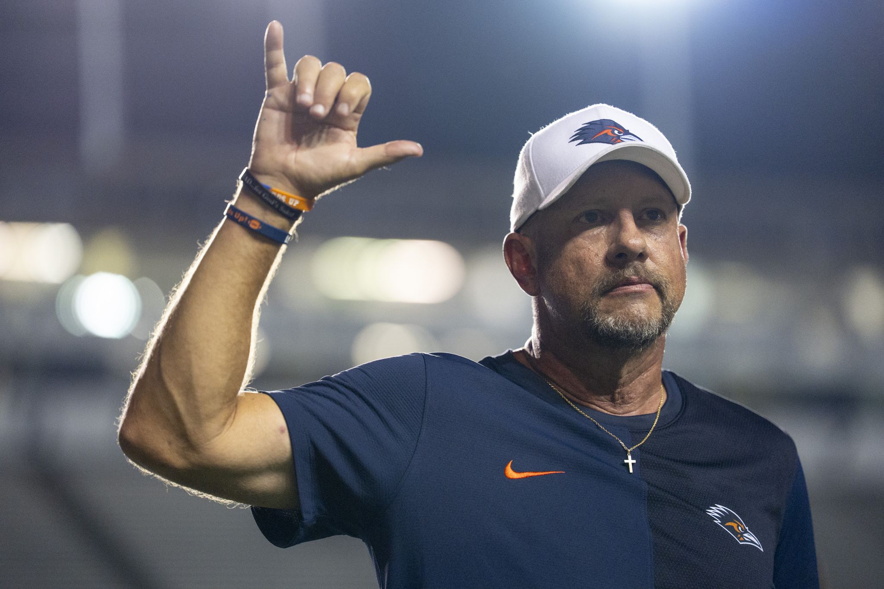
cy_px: 282
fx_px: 3852
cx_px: 422
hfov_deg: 13.1
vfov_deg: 8.7
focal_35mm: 157
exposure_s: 1/1250
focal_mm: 150
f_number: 2
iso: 5000
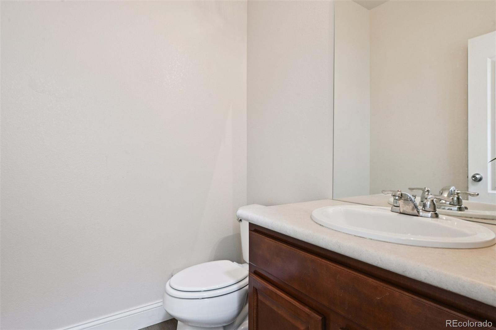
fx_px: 255
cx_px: 248
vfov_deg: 65.9
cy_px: 165
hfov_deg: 88.4
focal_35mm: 18
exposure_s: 1/2
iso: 400
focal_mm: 18.5
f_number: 10
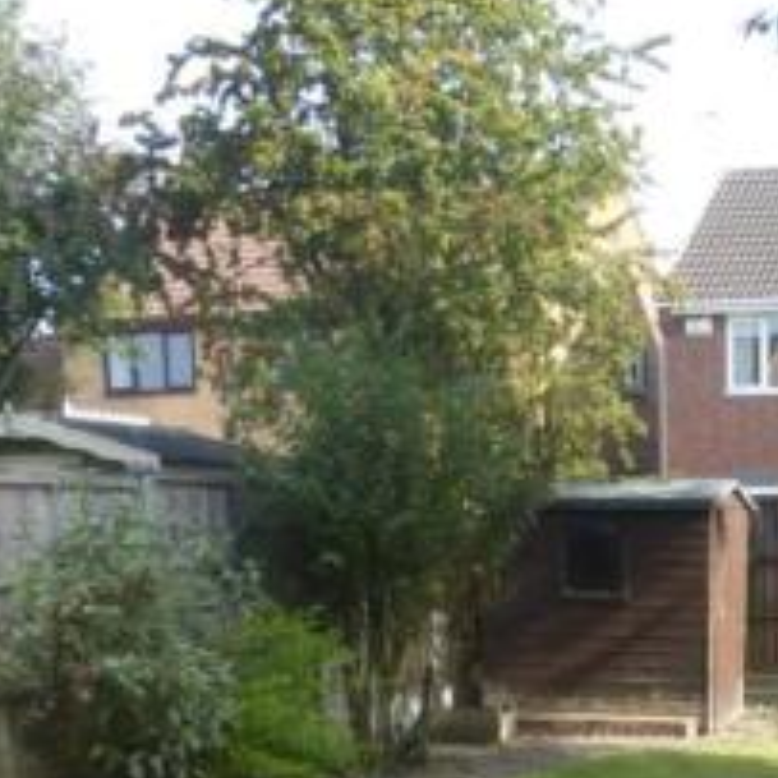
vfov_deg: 26.3
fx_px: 1551
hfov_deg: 26.9
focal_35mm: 61
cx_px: 745
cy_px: 826
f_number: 4
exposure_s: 1/160
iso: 100
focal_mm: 4.3
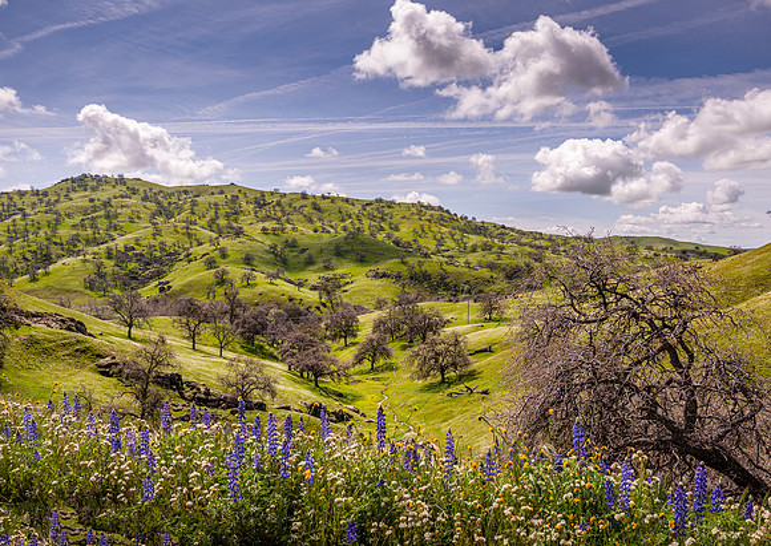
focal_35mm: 29
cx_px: 425
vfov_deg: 47.2
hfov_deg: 63.3
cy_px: 299
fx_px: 624
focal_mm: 25
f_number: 8
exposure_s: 1/100
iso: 64
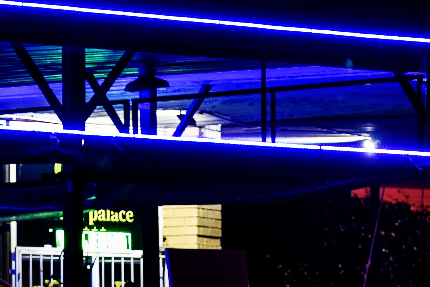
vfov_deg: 3.8
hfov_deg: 5.7
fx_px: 4266
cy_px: 323
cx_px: -94
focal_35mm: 357
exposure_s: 1.3
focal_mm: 120
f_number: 7.1
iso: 50
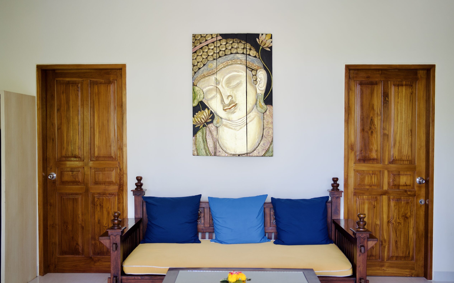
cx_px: 227
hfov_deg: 54.0
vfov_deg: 35.3
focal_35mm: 36
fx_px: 445
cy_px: 151
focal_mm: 35
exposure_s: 1/400
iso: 320
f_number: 1.8
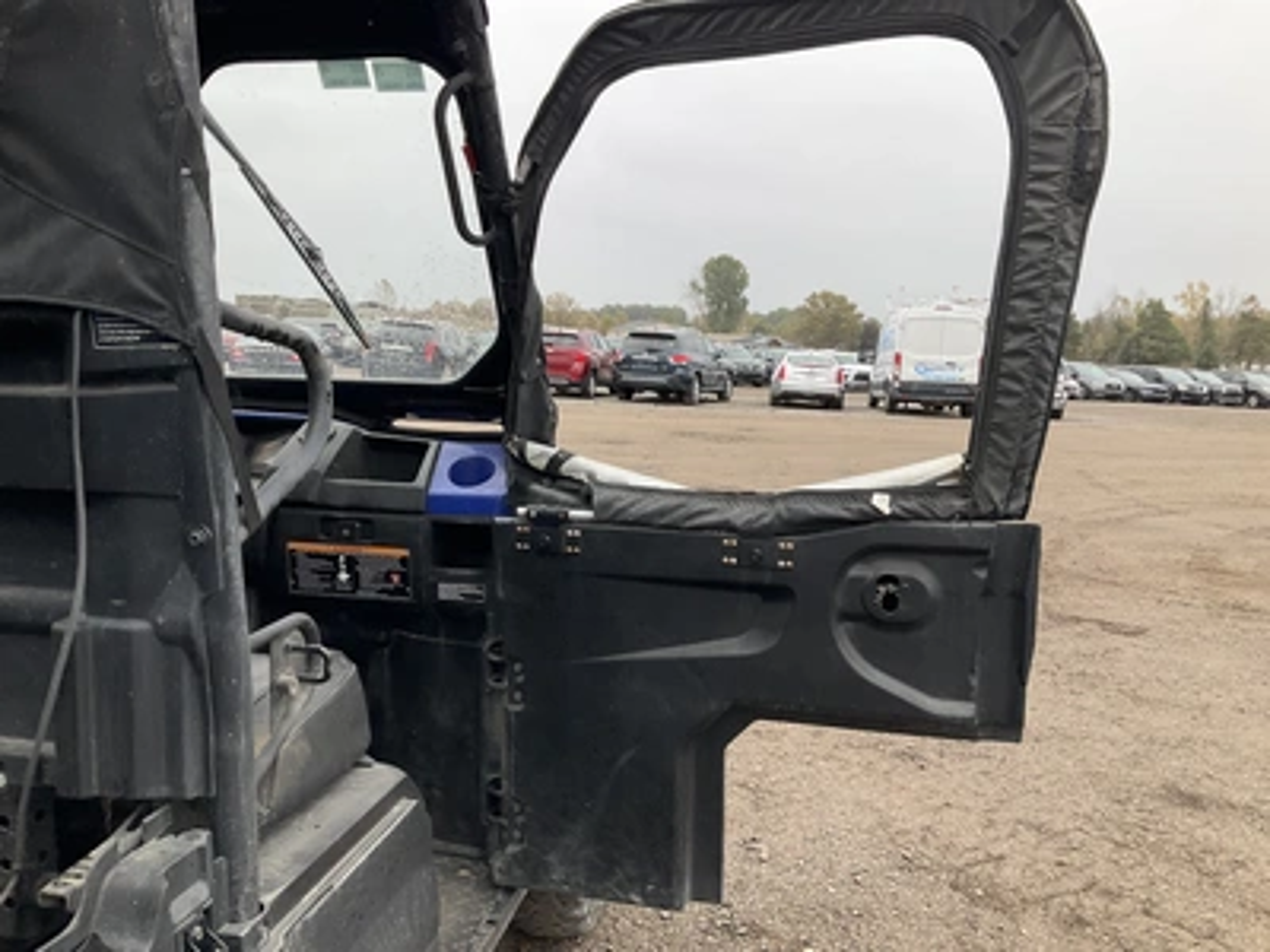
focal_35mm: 29
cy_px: 476
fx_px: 1064
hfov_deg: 61.7
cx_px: 635
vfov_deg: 48.2
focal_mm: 3
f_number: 1.8
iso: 25
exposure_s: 1/260
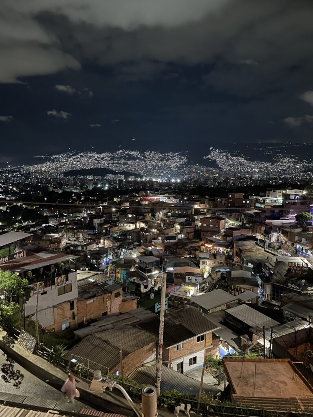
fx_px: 313
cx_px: 156
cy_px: 208
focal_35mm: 26
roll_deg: +0.6
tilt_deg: -8.0
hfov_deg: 53.1
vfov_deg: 67.3
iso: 1000
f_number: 1.6
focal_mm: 4.2
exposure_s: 1/15
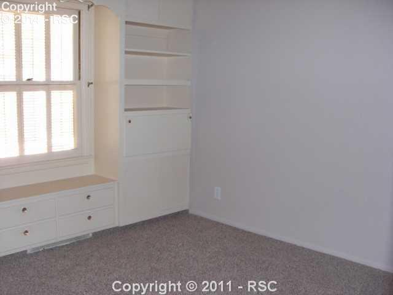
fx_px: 431
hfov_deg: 49.0
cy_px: 148
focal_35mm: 38
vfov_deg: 37.7
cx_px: 196
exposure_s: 1/60
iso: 200
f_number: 2.7
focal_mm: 6.2
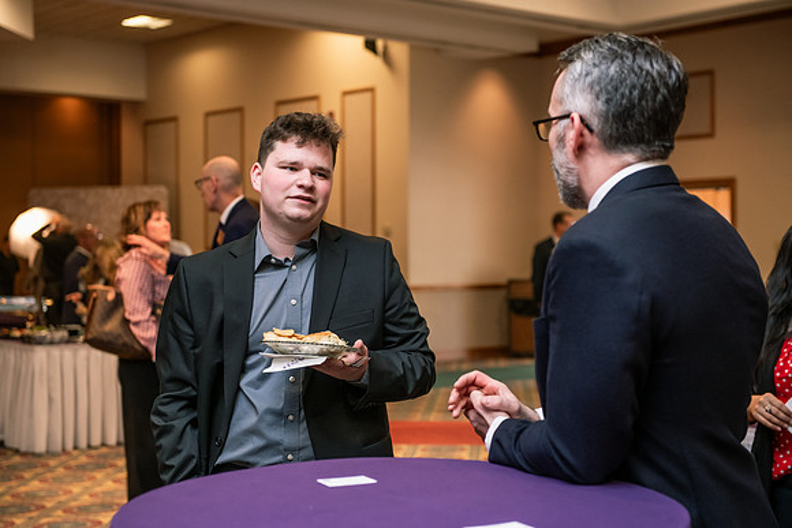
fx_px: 1320
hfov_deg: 33.4
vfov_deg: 22.6
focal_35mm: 60
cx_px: 396
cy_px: 264
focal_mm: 60
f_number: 3.5
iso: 1600
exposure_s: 1/200
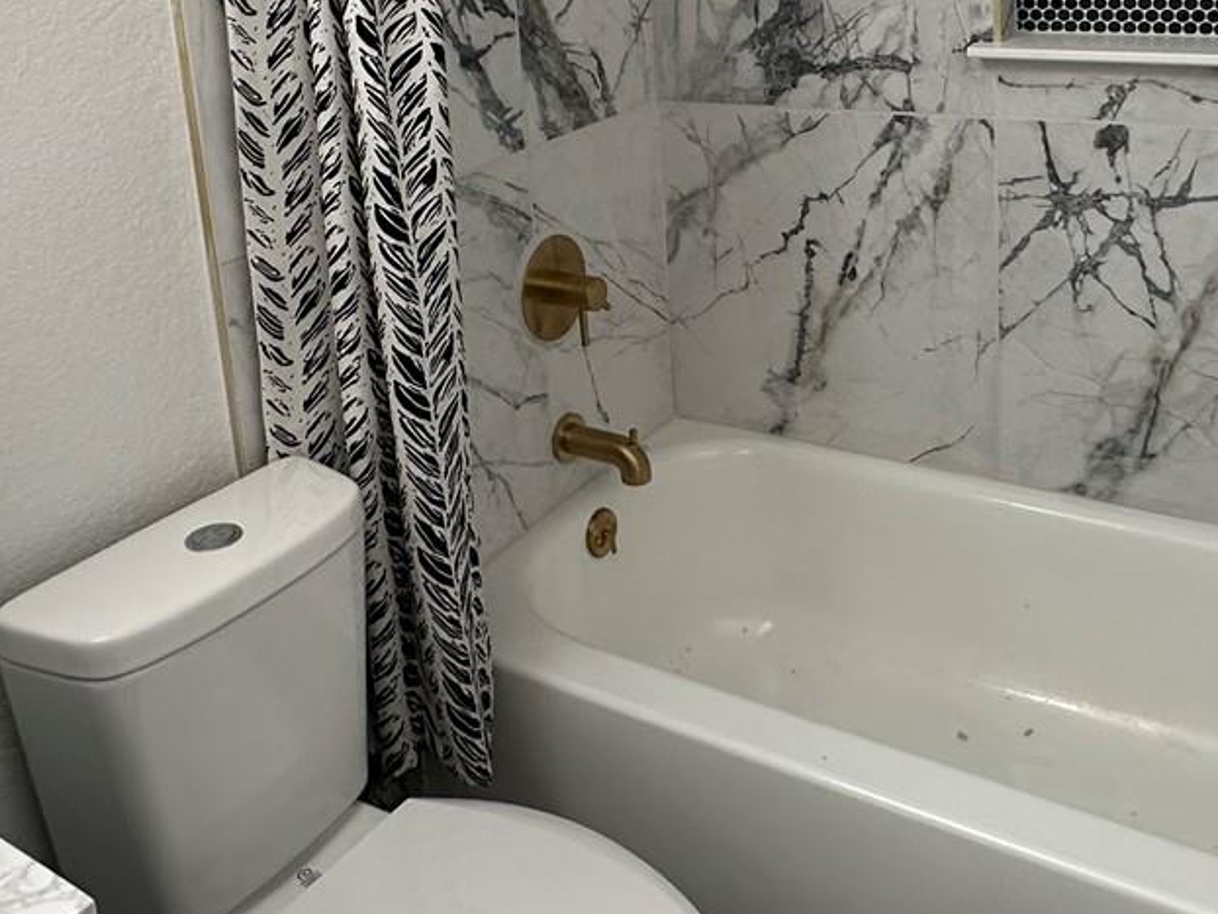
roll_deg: +3.1
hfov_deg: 51.3
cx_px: 607
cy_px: 125
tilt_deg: -12.6
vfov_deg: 37.6
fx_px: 1267
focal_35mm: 36
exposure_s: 1/60
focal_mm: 2.22
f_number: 2.2
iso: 200
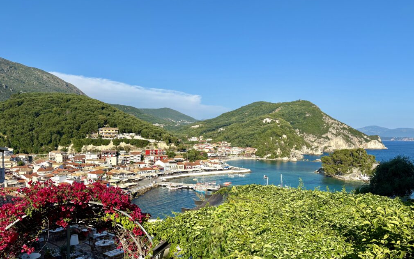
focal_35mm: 28
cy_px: 146
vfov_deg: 44.4
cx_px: 209
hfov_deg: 66.5
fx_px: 316
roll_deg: -1.0
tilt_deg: -3.1
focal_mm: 5.96
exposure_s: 1/3831
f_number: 1.6
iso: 50
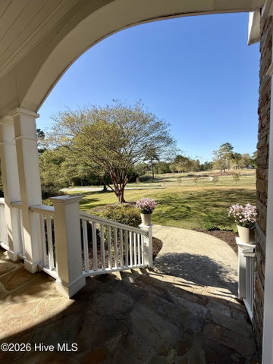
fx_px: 147
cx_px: 136
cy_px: 182
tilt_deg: -3.2
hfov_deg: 85.7
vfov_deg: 102.1
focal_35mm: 14
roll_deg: +1.6
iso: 50
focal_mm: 2.22
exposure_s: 1/1068
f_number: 2.2
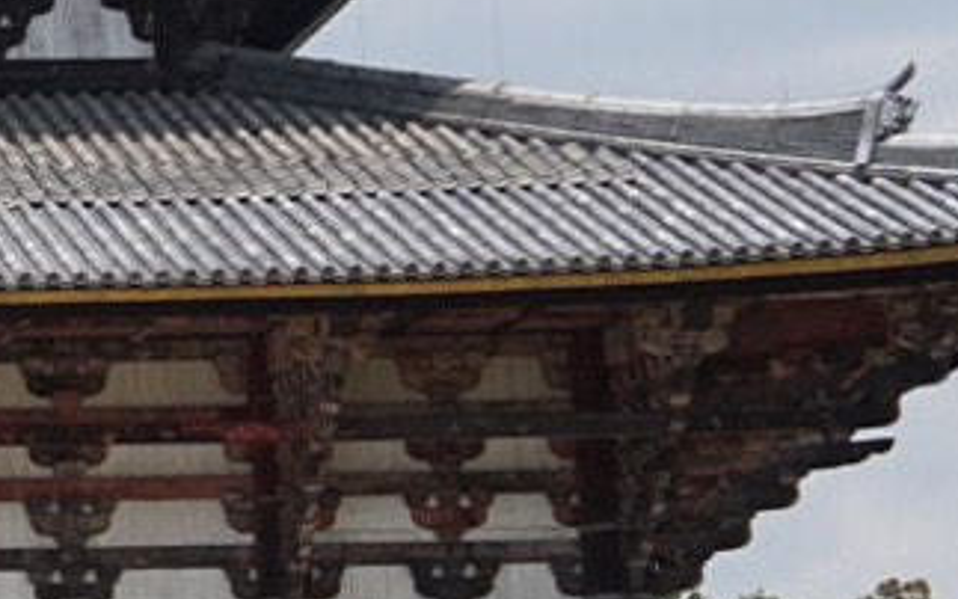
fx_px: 4558
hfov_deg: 11.1
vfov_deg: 7.5
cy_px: 351
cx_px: -825
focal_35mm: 175
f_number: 4
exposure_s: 1/2000
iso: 200
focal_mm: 23
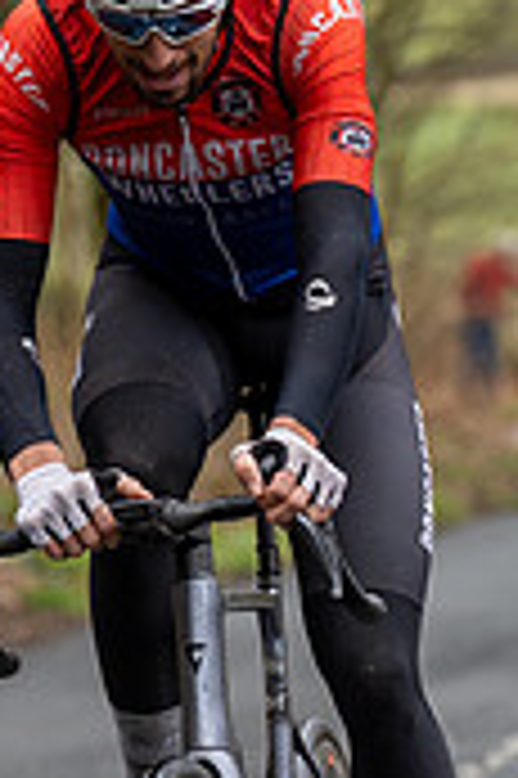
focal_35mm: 547
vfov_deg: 3.8
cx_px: 442
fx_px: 11829
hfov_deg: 2.5
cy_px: 153
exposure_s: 1/1000
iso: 500
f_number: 3.5
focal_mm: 114
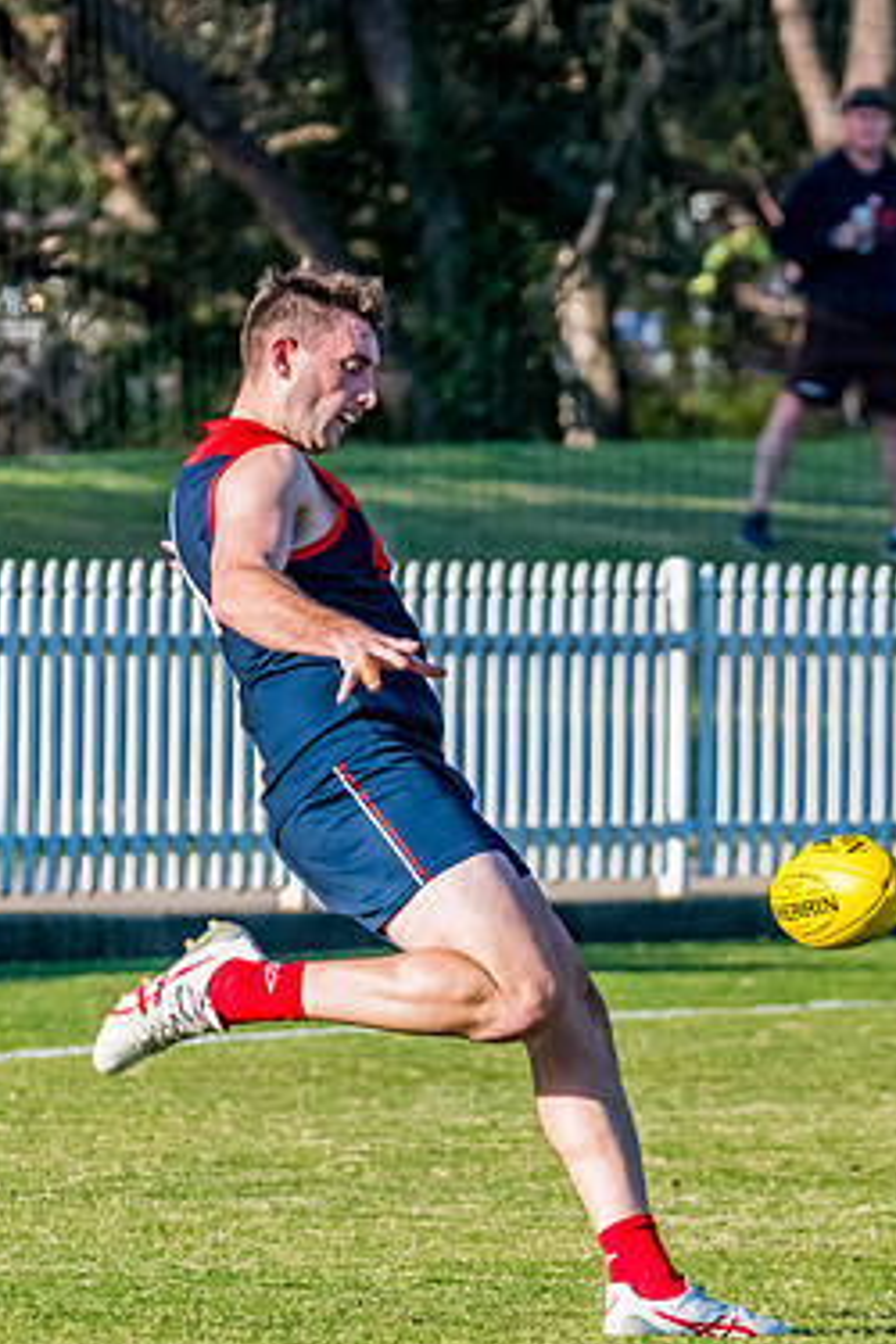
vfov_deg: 3.6
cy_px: 808
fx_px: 21092
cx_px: 363
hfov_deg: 2.4
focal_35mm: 565
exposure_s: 1/1600
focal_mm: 250
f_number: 8
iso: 800
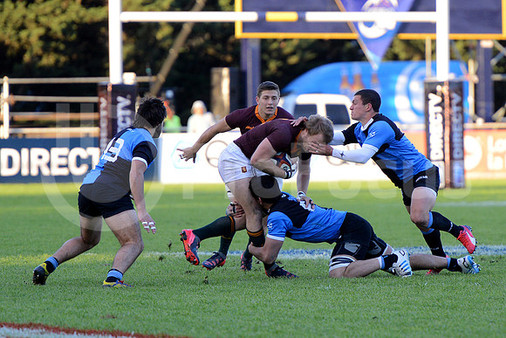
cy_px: 169
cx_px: 253
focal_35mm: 270
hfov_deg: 7.6
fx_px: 3796
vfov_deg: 5.1
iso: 1600
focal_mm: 270
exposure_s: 1/800
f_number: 4
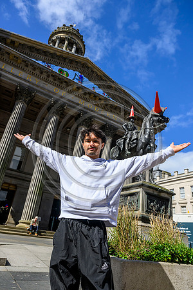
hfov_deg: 53.1
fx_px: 193
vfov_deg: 73.7
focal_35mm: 24
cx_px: 96
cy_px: 145
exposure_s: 1/2500
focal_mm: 24
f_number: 6.3
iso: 500
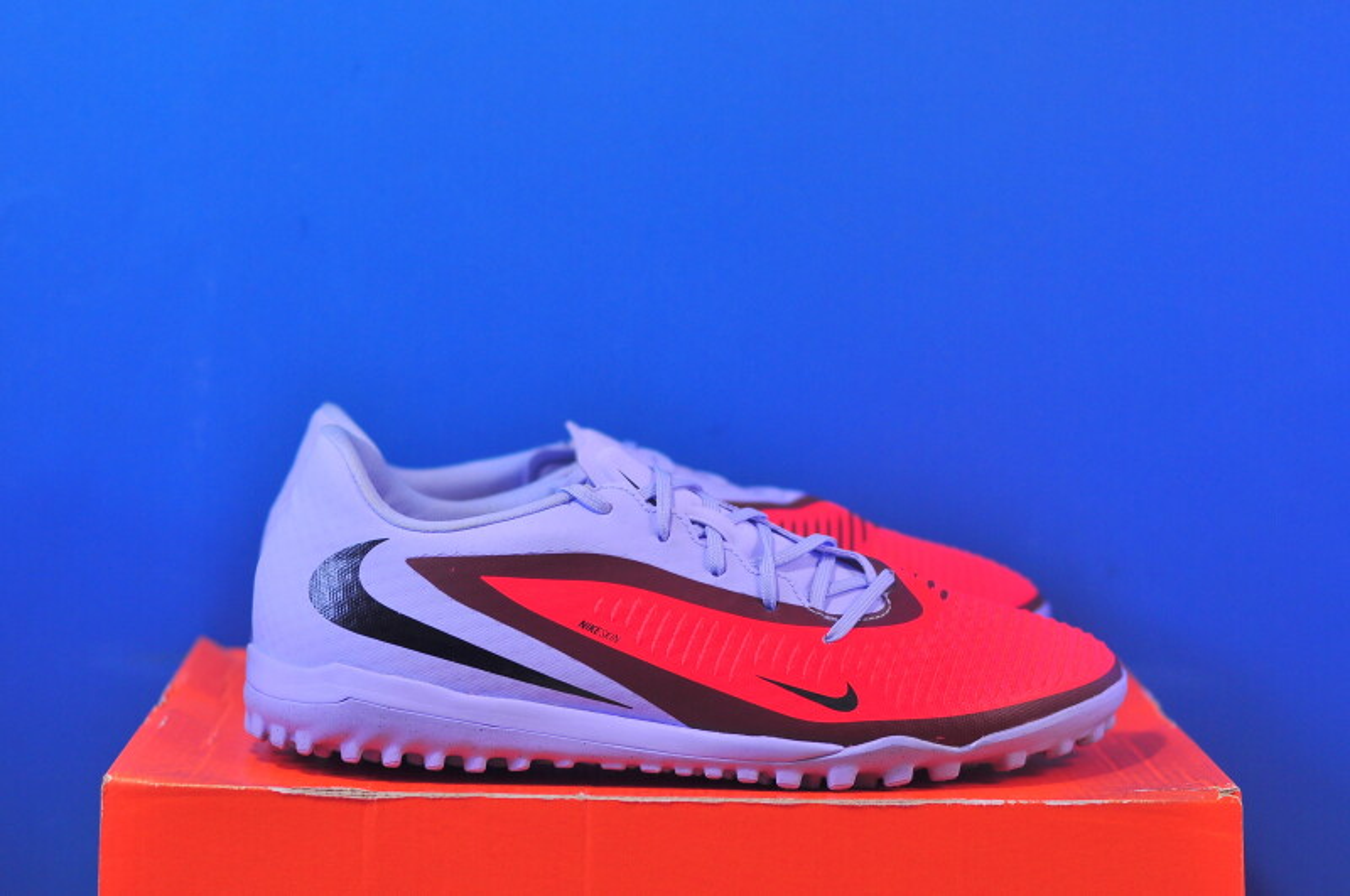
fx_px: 2808
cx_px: 675
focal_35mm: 75
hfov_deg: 27.0
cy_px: 448
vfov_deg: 18.1
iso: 250
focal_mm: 50
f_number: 2.8
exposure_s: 1/320
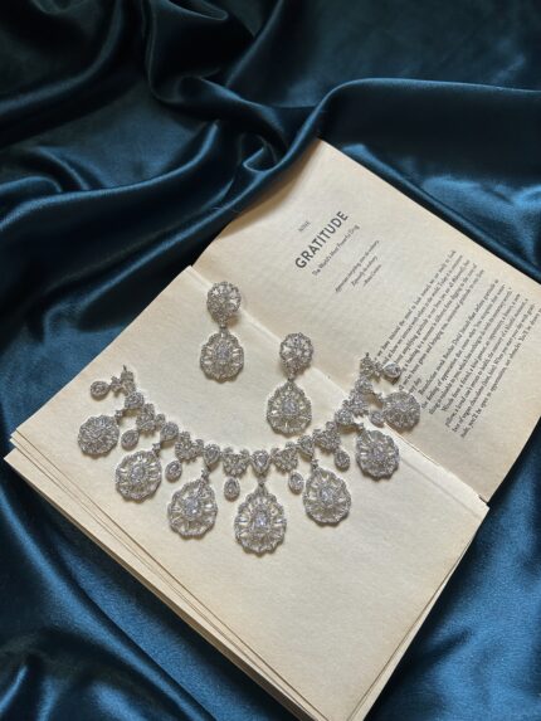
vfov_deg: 67.3
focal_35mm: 26
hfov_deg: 53.1
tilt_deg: -69.1
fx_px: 542
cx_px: 270
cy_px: 360
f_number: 1.5
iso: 125
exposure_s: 1/70
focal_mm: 5.7
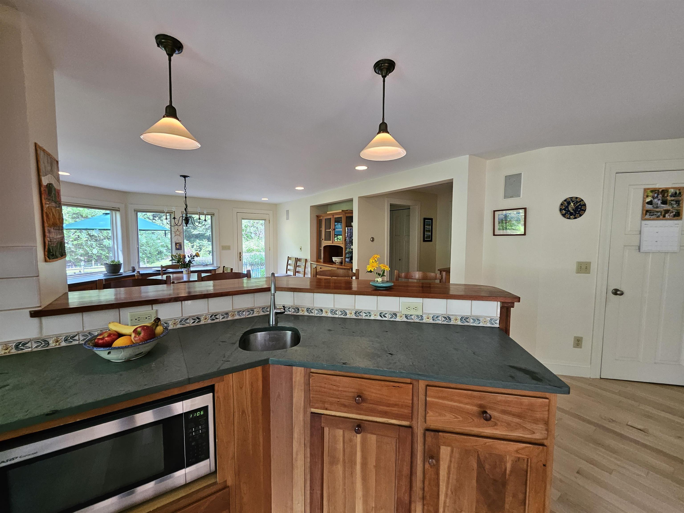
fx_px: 257
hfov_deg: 106.2
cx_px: 342
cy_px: 256
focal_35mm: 13
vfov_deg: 89.9
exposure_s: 1/60
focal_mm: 1.74
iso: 160
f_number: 2.2
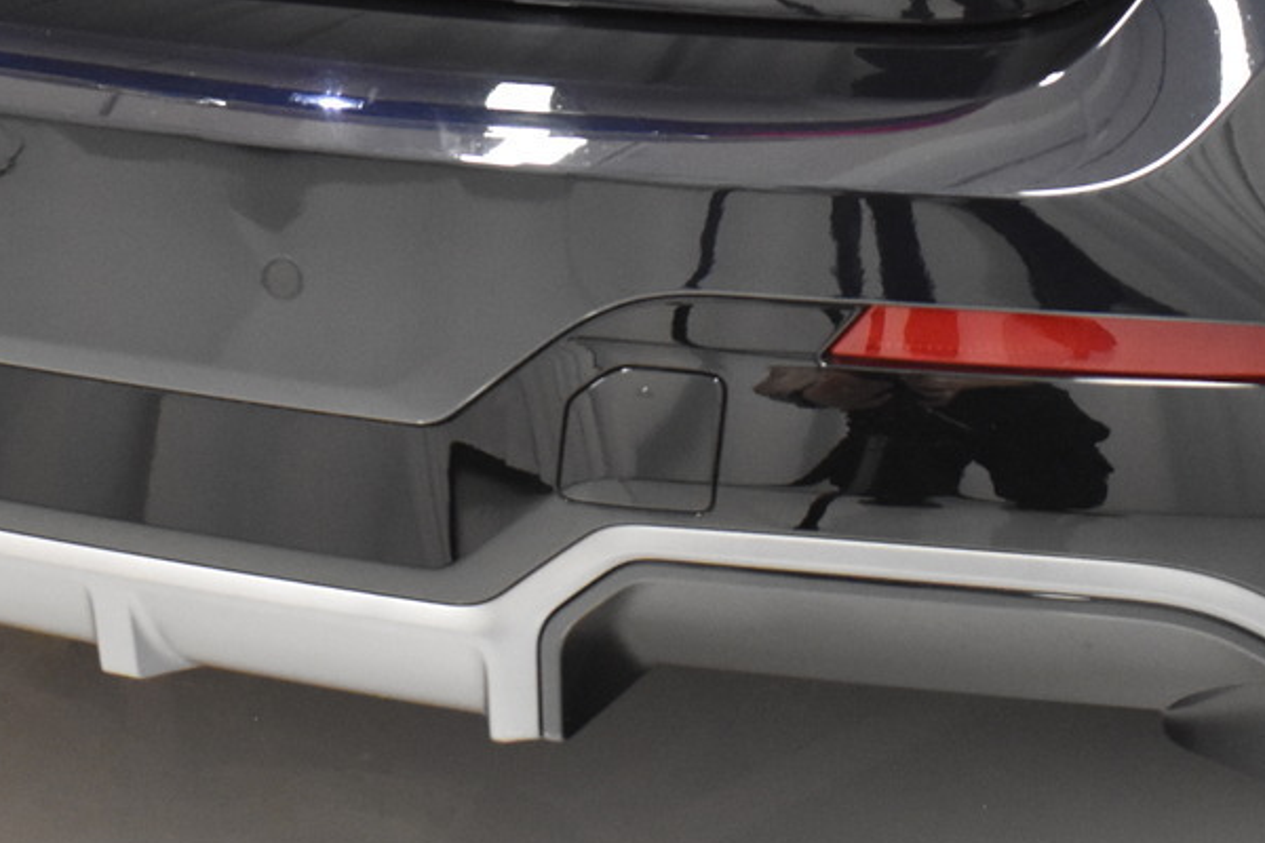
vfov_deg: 16.3
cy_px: -131
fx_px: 2846
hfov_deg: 24.8
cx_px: 335
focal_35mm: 81
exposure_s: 1/30
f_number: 3.5
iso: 2500
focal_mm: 20
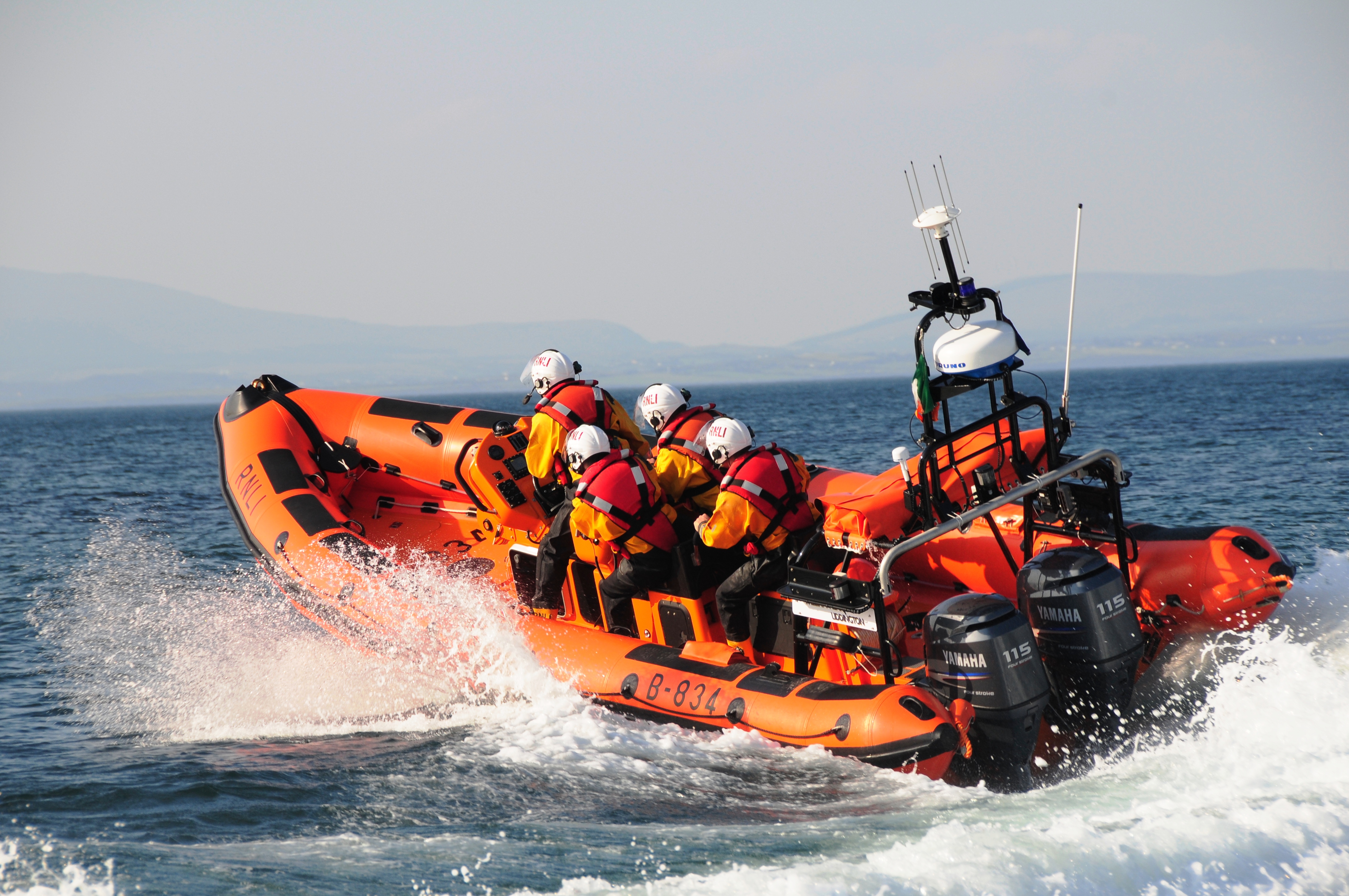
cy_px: 448
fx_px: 9544
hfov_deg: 8.1
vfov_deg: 5.4
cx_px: 674
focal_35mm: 255
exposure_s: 1/400
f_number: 10
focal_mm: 170
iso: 200
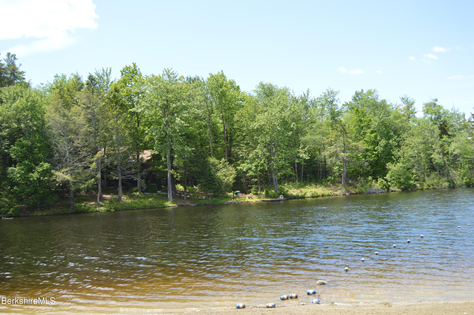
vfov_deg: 30.8
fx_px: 572
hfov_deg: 45.0
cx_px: 237
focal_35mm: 44
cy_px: 158
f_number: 5
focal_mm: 29
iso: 100
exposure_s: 1/200
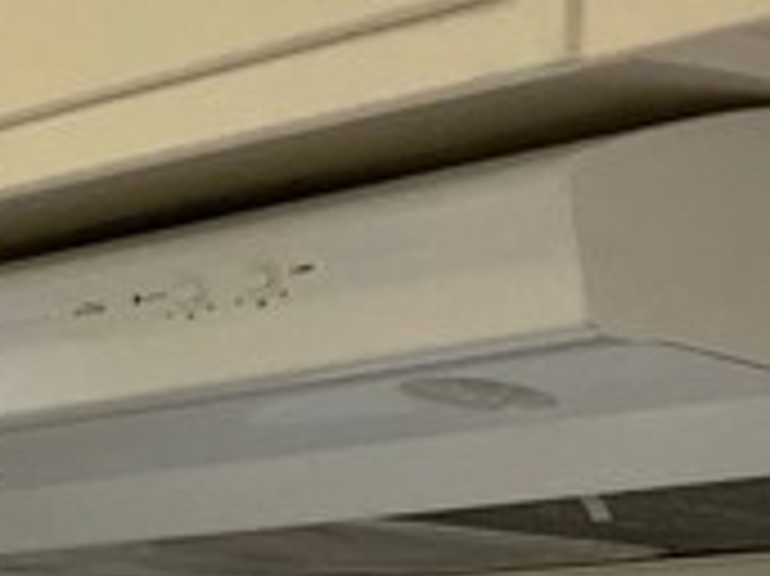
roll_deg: -1.3
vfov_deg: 8.5
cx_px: -212
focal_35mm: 168
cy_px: 968
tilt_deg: -1.4
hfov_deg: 11.5
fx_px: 3734
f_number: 1.8
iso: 100
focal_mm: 3.99
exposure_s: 1/60
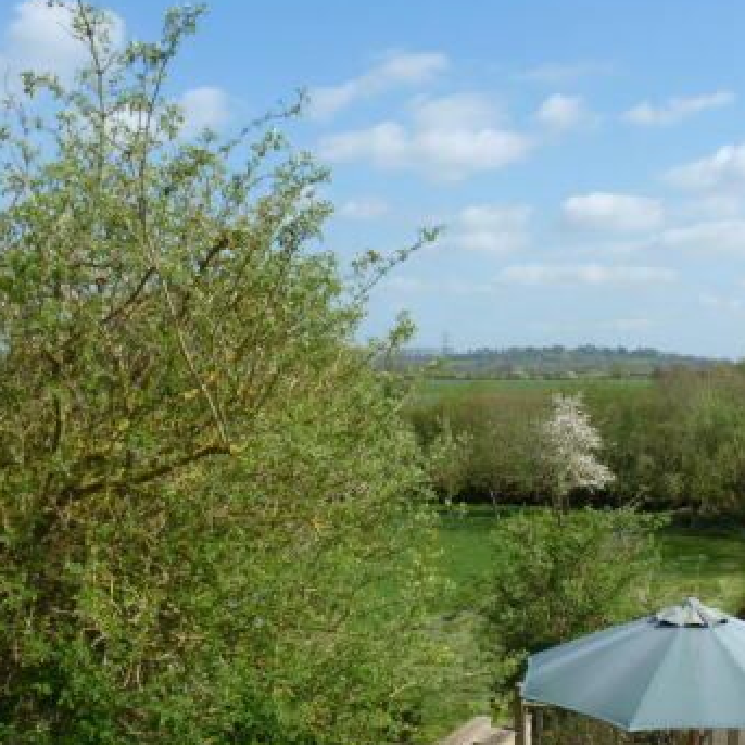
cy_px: 446
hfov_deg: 36.4
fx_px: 1096
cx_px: 585
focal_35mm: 45
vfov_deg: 37.4
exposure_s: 1/500
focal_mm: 5.4
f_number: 4.5
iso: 100
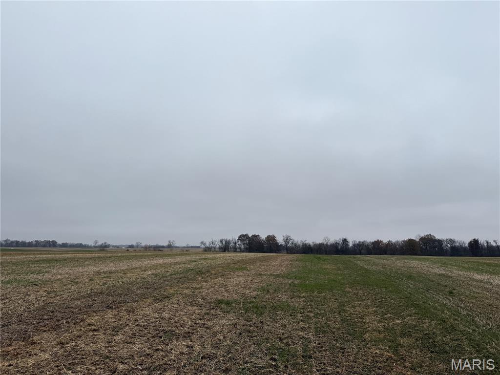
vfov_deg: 56.8
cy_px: 188
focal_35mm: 24
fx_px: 347
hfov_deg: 71.6
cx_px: 250
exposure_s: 1/920
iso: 80
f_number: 1.78
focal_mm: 6.76
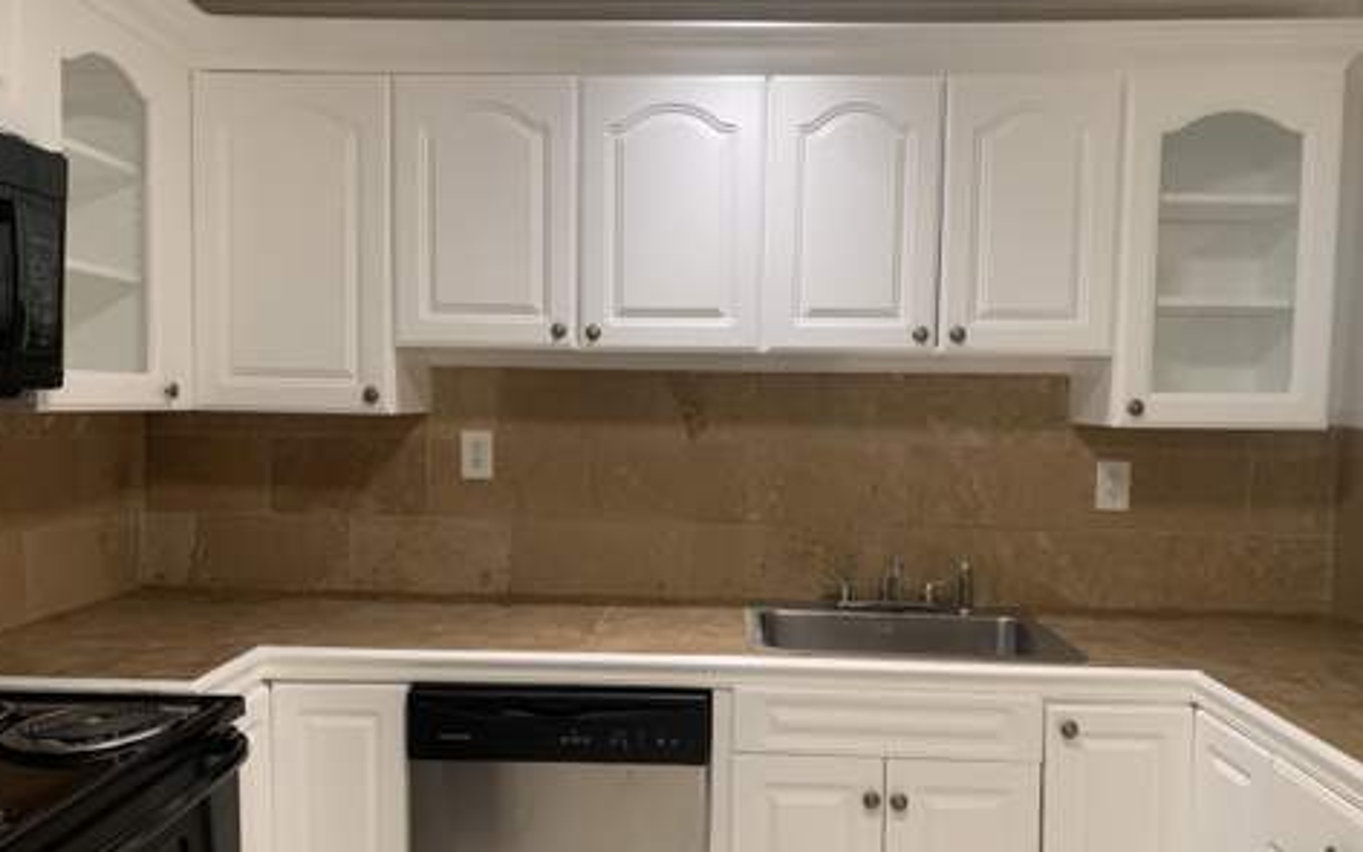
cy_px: 472
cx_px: 673
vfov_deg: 44.5
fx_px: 1040
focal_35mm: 28
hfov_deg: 66.5
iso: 100
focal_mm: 4.25
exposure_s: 1/60
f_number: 1.8
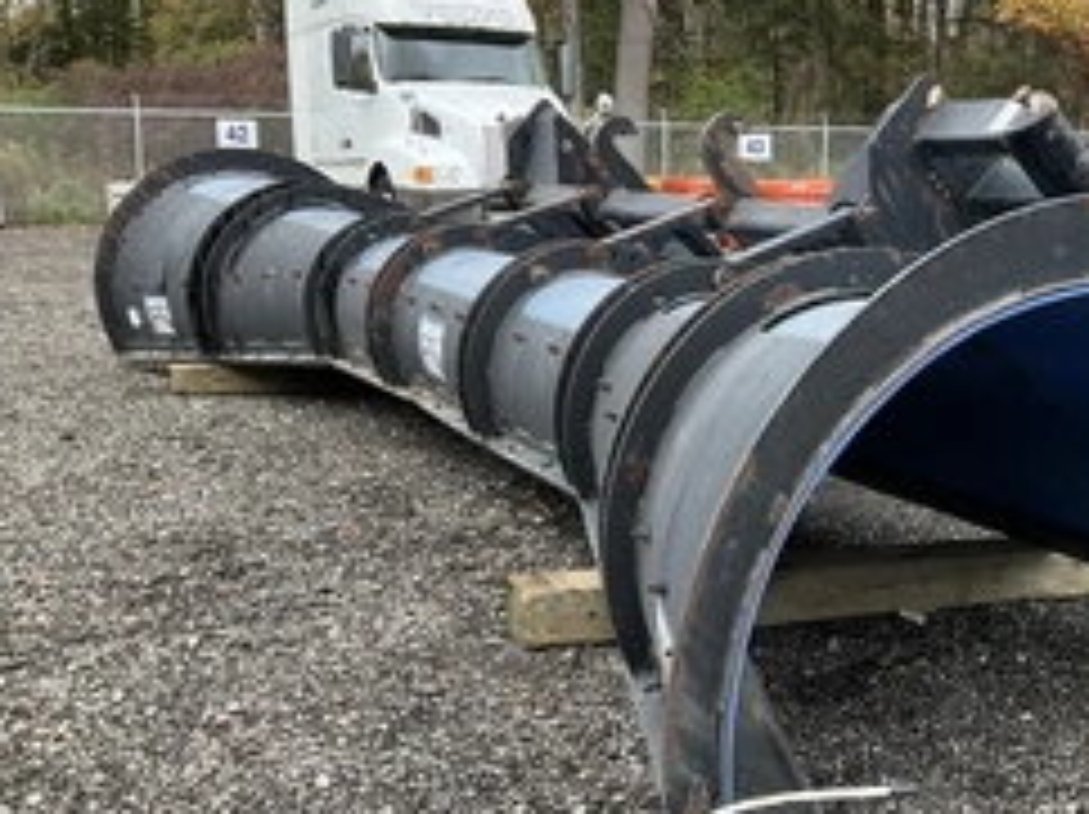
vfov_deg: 29.9
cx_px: 828
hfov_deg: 38.6
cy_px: 576
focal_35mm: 48
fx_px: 1509
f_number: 1.8
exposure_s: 1/289
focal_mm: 3
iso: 25
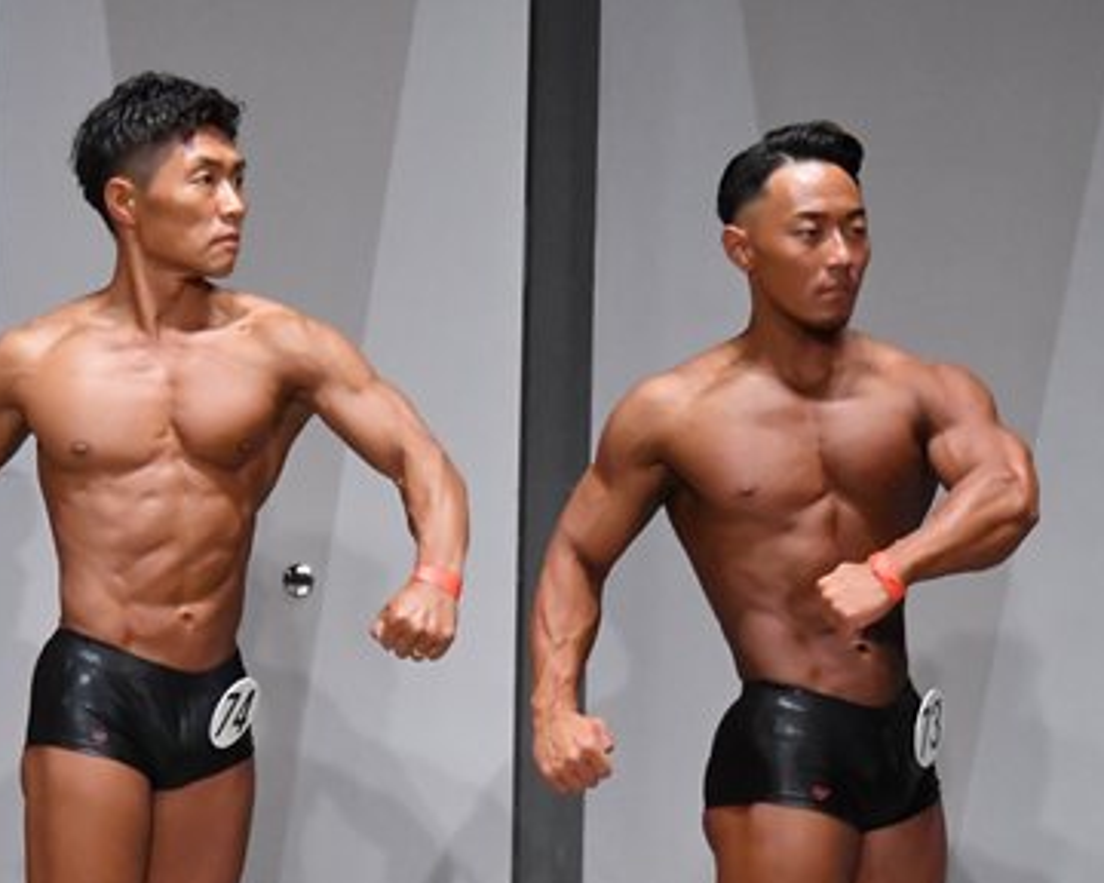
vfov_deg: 3.8
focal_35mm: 408
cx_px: 146
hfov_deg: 4.7
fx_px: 13331
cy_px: 714
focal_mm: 135
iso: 6400
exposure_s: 1/400
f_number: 5.6
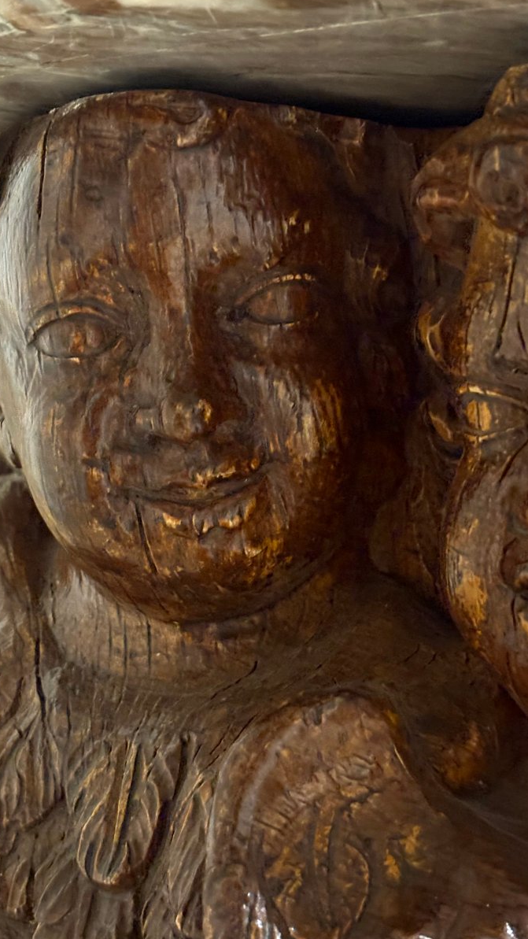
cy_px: 468
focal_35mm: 57
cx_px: 206
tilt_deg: +0.4
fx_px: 1419
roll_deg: -1.8
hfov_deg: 21.0
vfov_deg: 36.6
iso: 1000
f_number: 1.6
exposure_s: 1/17
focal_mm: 5.96
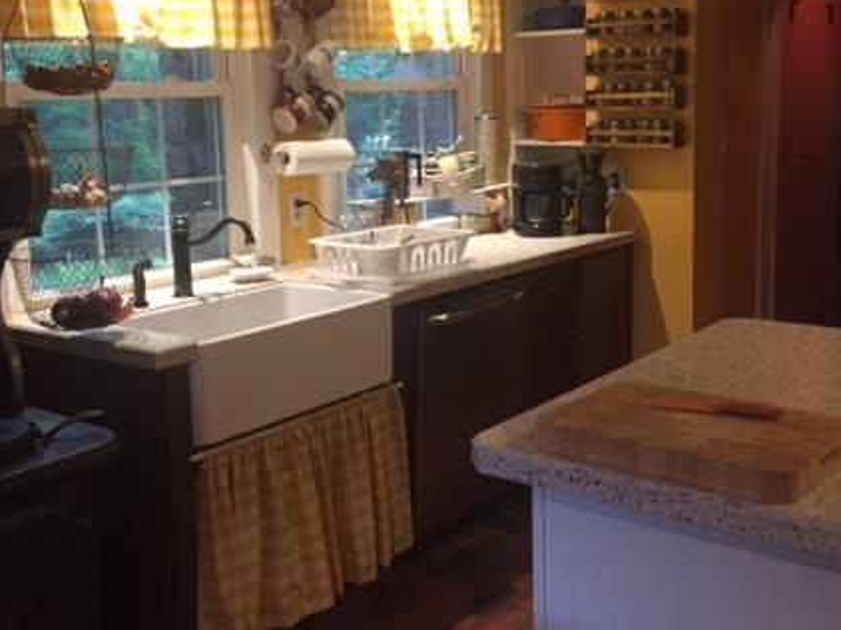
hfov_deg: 43.0
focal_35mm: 44
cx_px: 442
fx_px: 1068
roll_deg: +0.3
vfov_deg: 32.7
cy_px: 247
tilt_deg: -7.2
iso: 160
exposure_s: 1/30
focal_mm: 4.15
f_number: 2.2
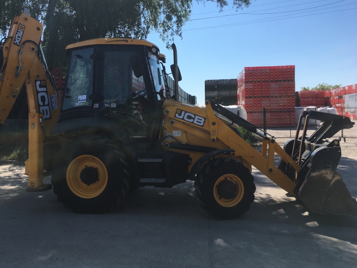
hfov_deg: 56.7
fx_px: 330
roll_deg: -0.3
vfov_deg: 44.1
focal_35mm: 32
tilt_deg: -1.8
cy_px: 122
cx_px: 164
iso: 25
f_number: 2.2
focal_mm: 4.15
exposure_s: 1/1570
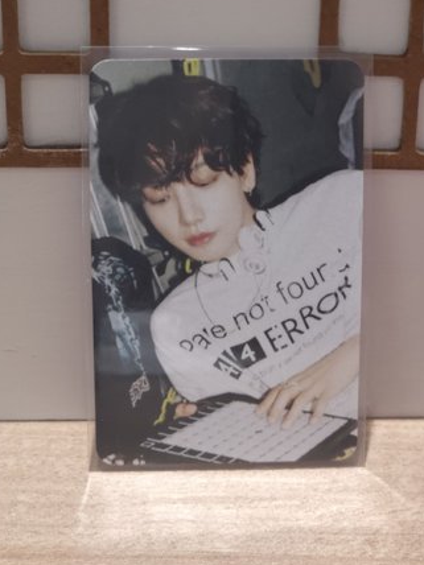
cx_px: 230
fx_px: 1405
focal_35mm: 86
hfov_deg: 17.2
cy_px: 237
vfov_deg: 22.7
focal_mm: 7
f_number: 2.4
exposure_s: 1/30
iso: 200
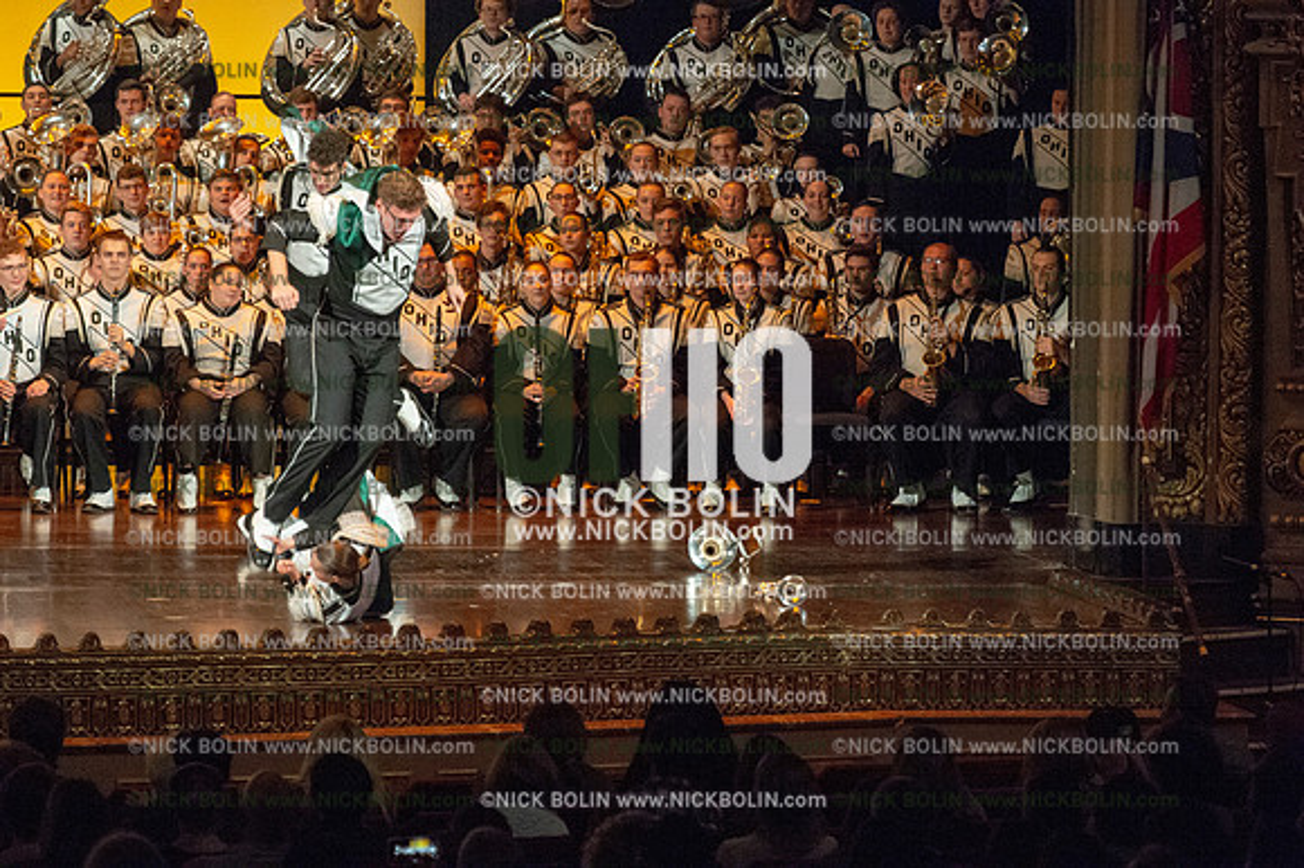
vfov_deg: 7.2
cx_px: 652
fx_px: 6878
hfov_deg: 10.8
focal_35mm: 190
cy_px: 434
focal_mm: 190
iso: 8000
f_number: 5.6
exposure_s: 1/320
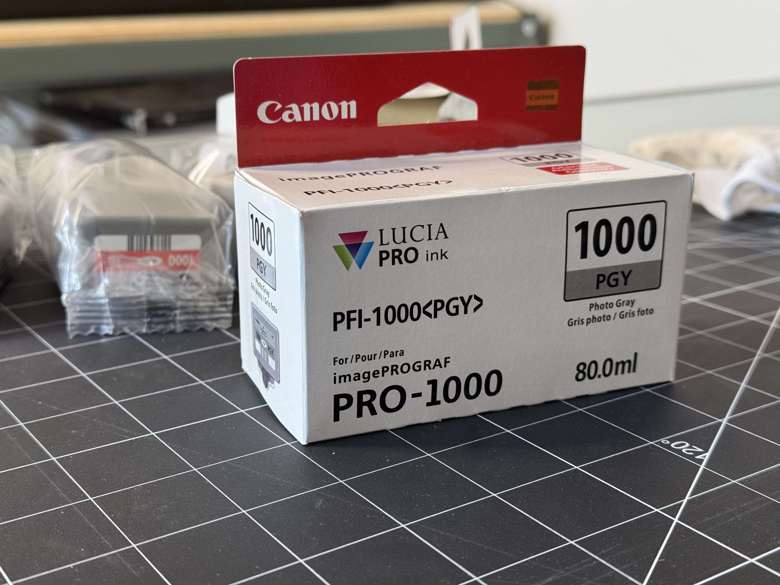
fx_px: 1082
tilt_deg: -17.1
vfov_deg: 30.3
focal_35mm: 48
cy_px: 292
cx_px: 390
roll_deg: +0.3
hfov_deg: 39.7
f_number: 1.78
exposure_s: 1/60
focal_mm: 6.76
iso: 100
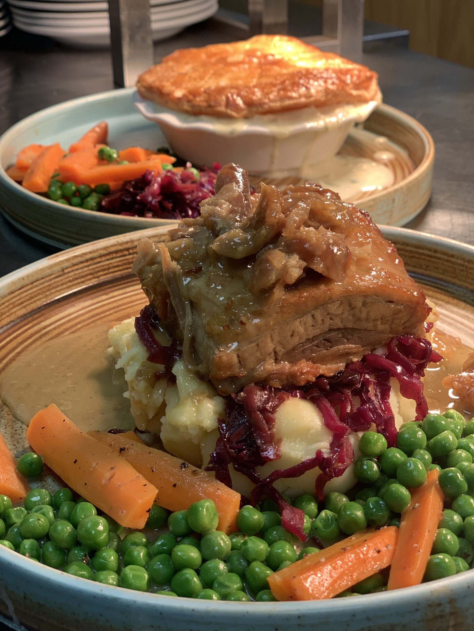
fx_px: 949
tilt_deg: -25.8
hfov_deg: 28.0
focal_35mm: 52
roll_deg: +1.0
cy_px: 316
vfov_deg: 36.8
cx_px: 237
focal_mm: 6
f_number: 2.4
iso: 40
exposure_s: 1/100
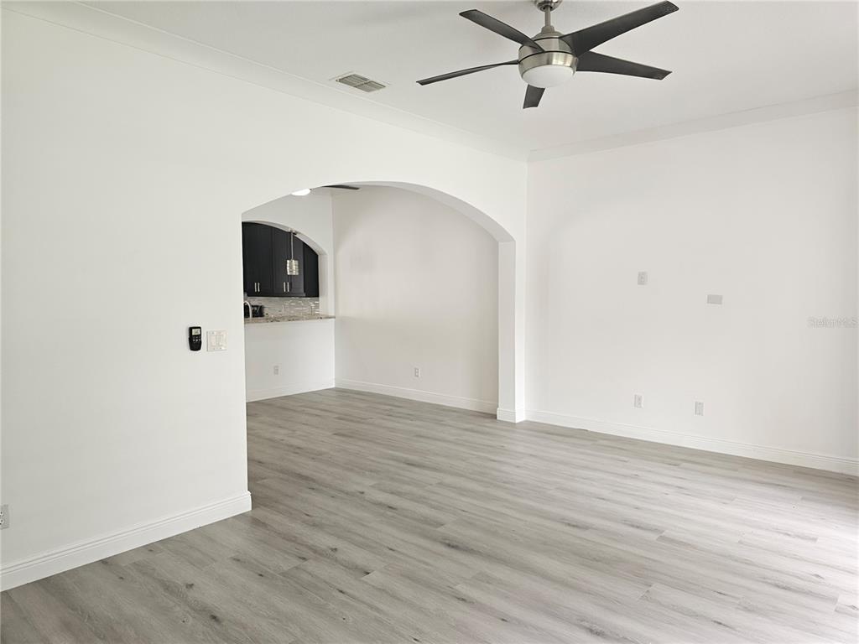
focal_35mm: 23
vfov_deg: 58.9
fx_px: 571
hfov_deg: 73.9
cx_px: 430
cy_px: 322
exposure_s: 1/120
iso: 160
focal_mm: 6.3
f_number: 1.7
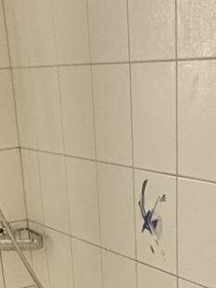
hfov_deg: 17.3
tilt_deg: -27.3
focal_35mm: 85
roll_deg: +4.2
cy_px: 417
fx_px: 707
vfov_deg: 20.2
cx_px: 70
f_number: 2.2
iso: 250
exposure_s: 1/99
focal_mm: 2.22
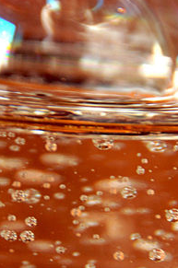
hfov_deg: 2.0
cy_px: 214
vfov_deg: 3.0
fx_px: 5188
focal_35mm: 697
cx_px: 37
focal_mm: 150
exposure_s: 1/15
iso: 200
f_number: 5.6
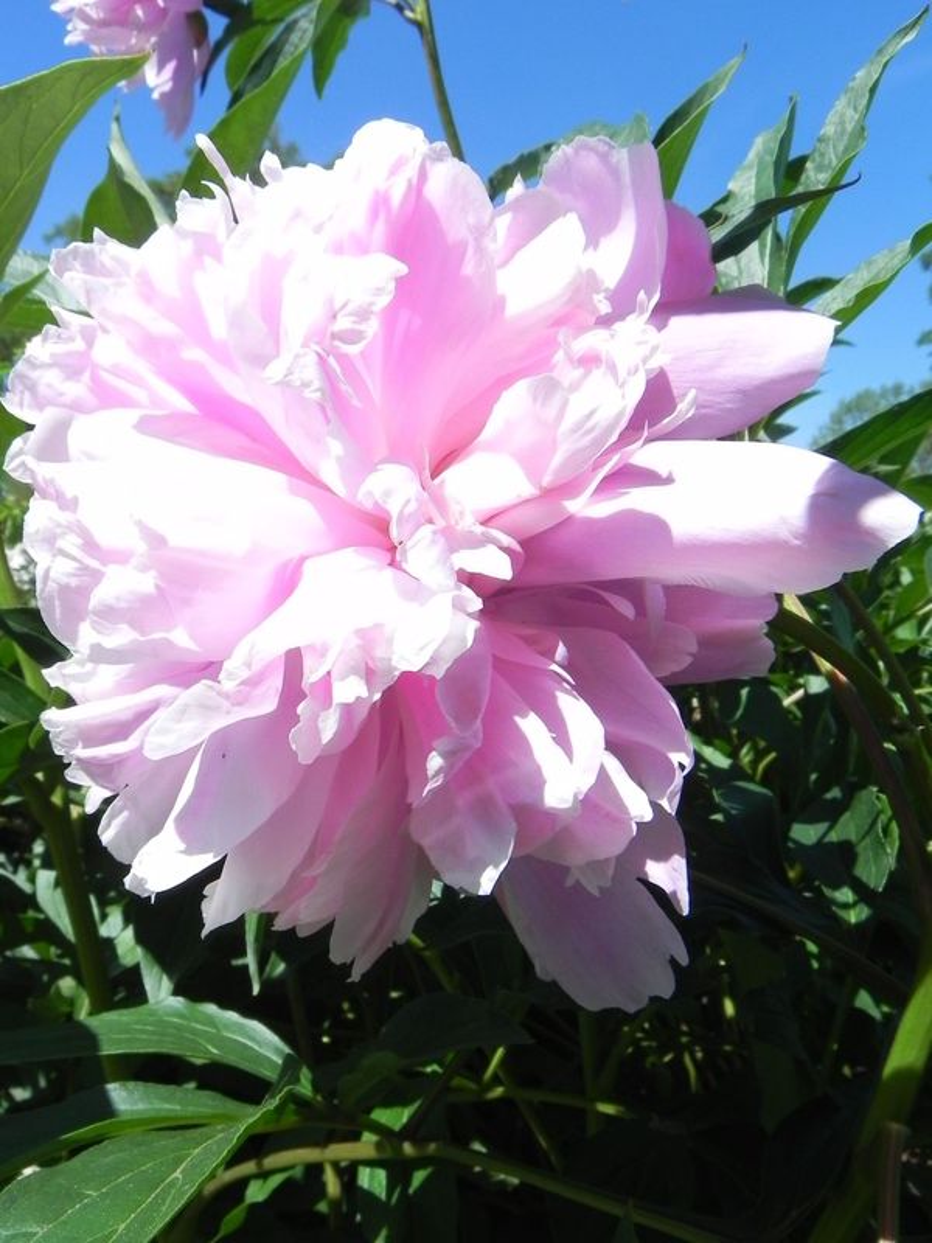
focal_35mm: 26
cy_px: 622
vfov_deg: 67.3
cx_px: 466
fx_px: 933
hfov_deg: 53.1
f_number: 7.1
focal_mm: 4.6
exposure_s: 1/385
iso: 160
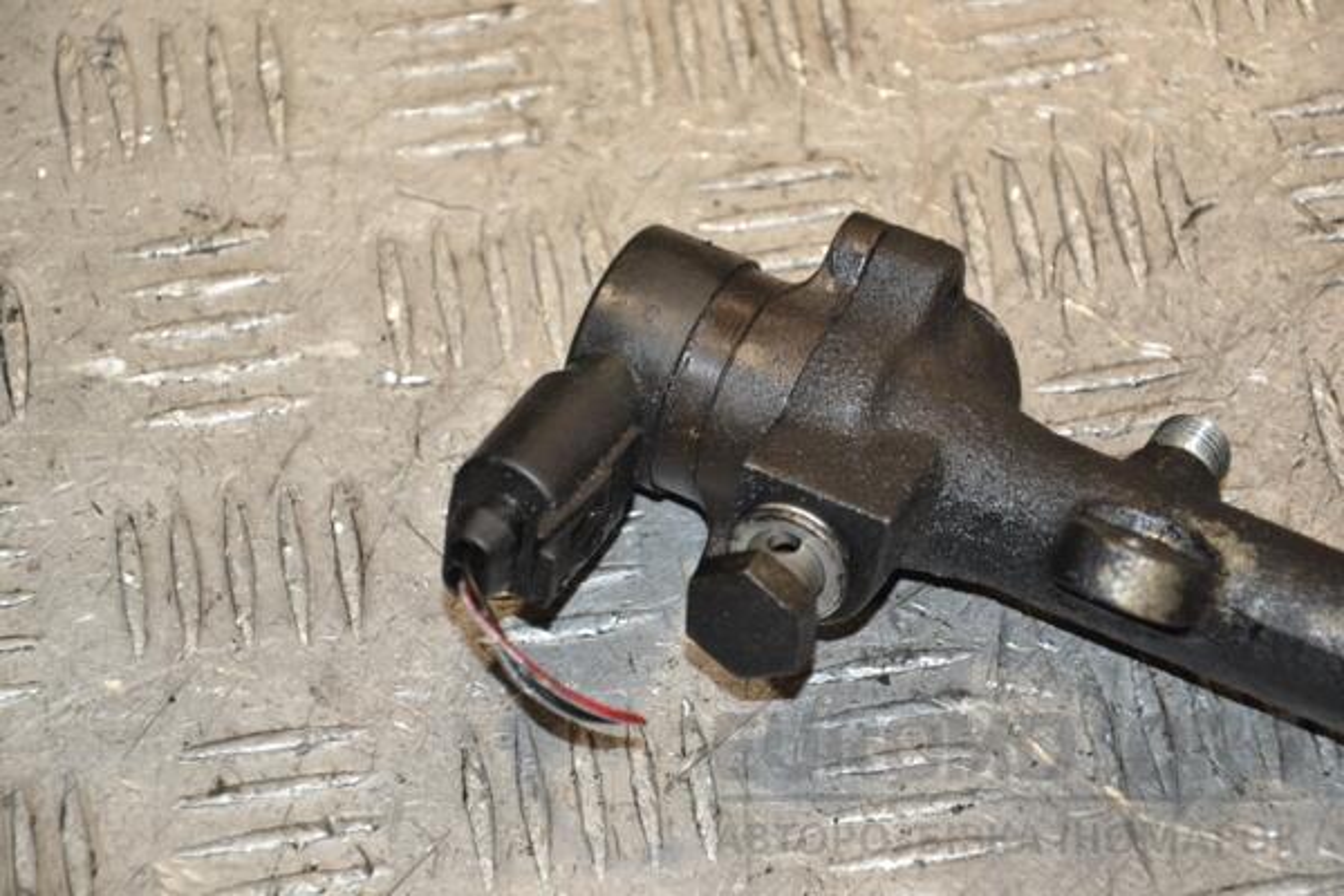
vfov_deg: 9.9
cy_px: 448
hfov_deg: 14.9
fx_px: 5152
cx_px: 672
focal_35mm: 138
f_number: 5.6
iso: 800
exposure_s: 1/160
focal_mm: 92
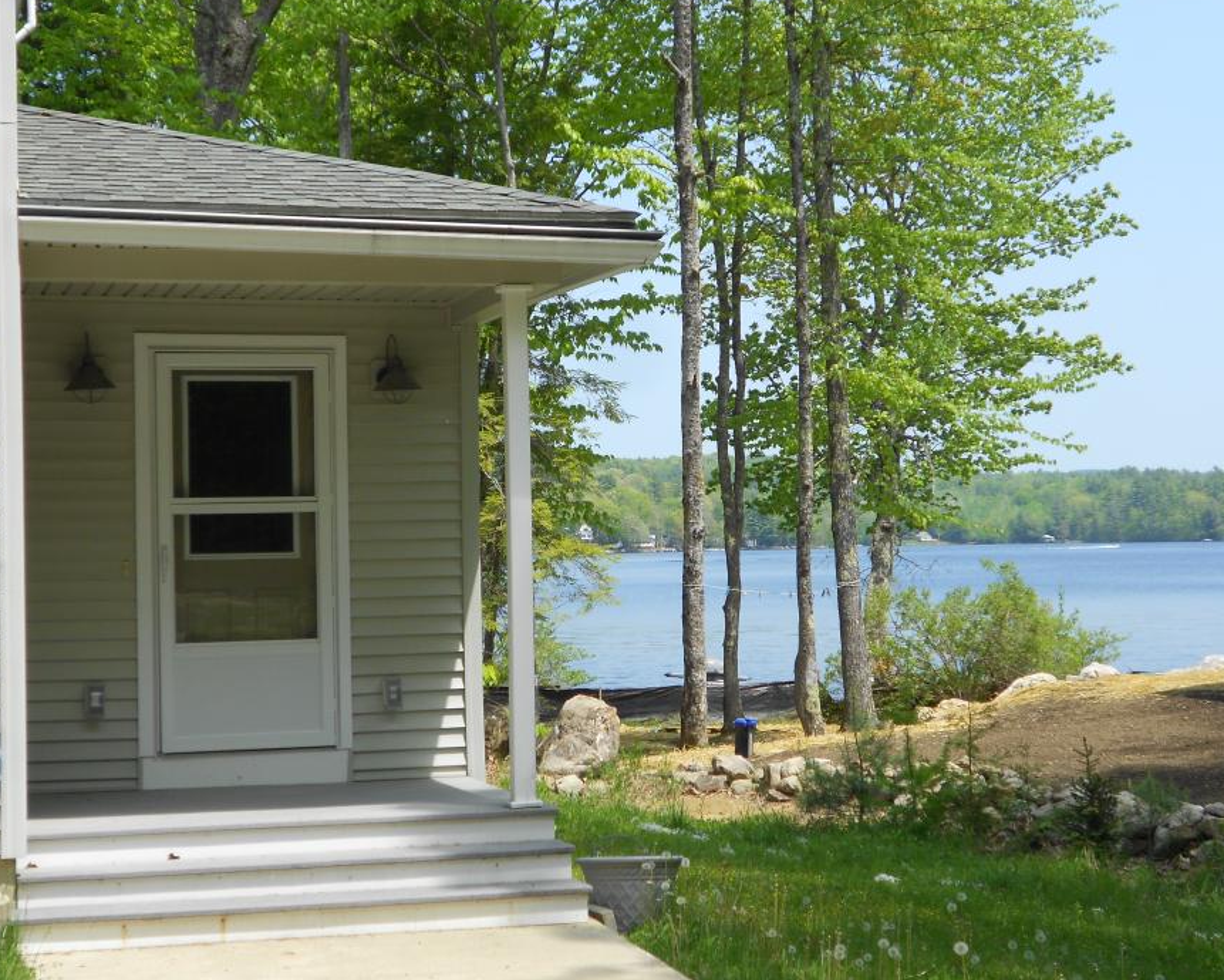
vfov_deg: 23.5
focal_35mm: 65
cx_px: 553
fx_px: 2355
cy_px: 528
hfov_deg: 29.1
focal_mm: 10
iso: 80
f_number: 4.9
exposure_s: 1/320
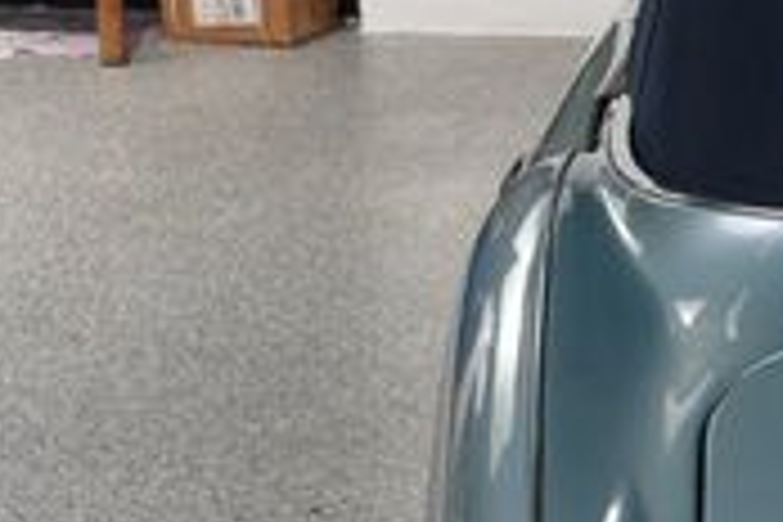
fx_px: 3197
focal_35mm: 147
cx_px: 1282
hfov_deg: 13.0
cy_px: 441
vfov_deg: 9.3
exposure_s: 1/100
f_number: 11
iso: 100
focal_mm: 27
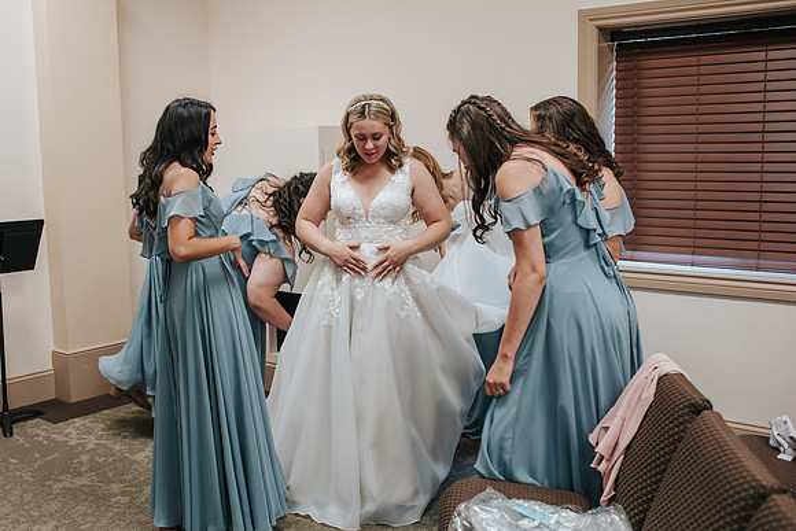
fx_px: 877
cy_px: 266
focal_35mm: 40
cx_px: 345
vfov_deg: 33.7
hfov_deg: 48.7
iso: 450
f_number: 2.8
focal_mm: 35
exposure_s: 1/125
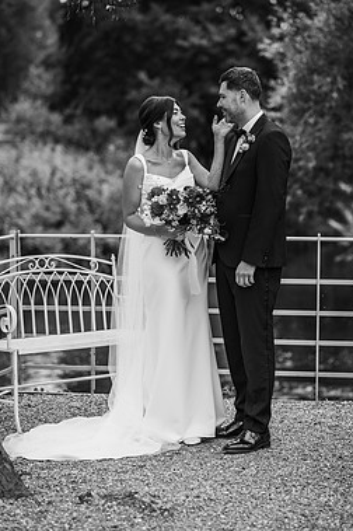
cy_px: 237
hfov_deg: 13.5
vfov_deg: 20.2
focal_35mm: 101
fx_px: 1488
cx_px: 179
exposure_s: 1/640
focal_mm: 85
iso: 100
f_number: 2.2
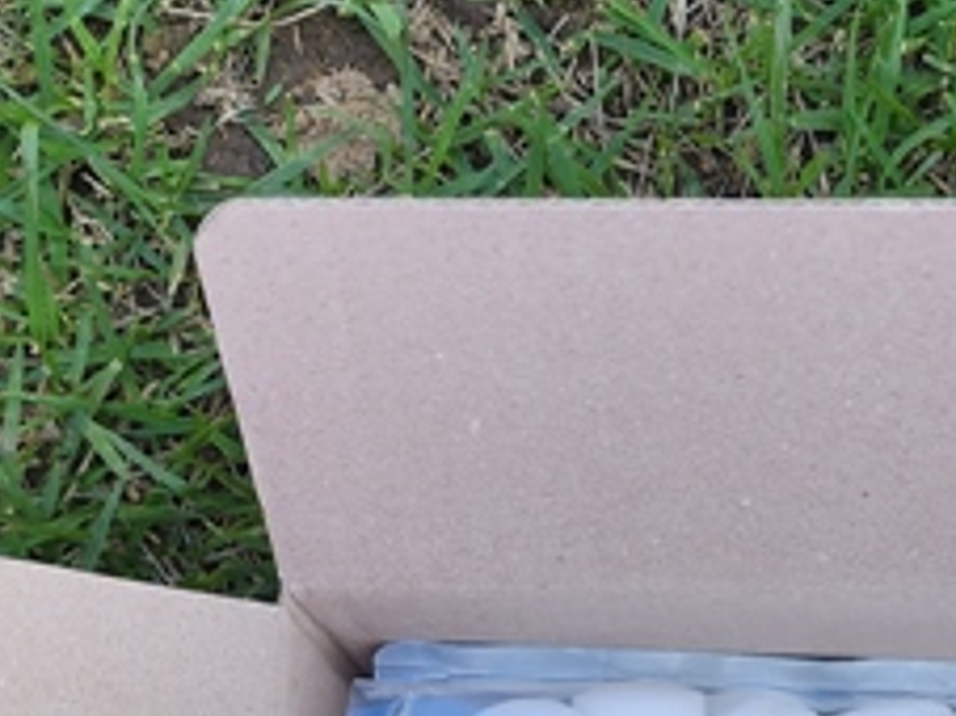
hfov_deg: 23.6
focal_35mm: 81
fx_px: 2236
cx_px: 825
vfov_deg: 16.8
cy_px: 1011
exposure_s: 1/180
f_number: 1.8
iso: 20
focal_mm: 6.4
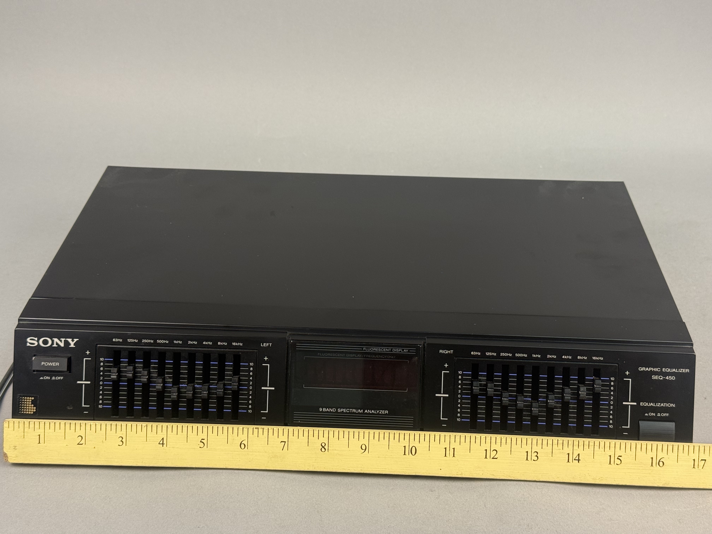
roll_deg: -0.9
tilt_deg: -30.5
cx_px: 356
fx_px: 987
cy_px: 267
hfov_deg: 39.7
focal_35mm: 48
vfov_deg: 30.3
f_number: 1.78
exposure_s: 1/60
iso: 64
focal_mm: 6.76
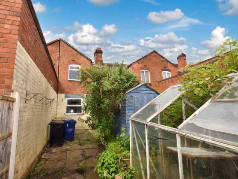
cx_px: 101
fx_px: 117
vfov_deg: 74.7
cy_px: 88
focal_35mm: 17
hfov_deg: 90.3
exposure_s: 1/200
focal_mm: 10
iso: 100
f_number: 10
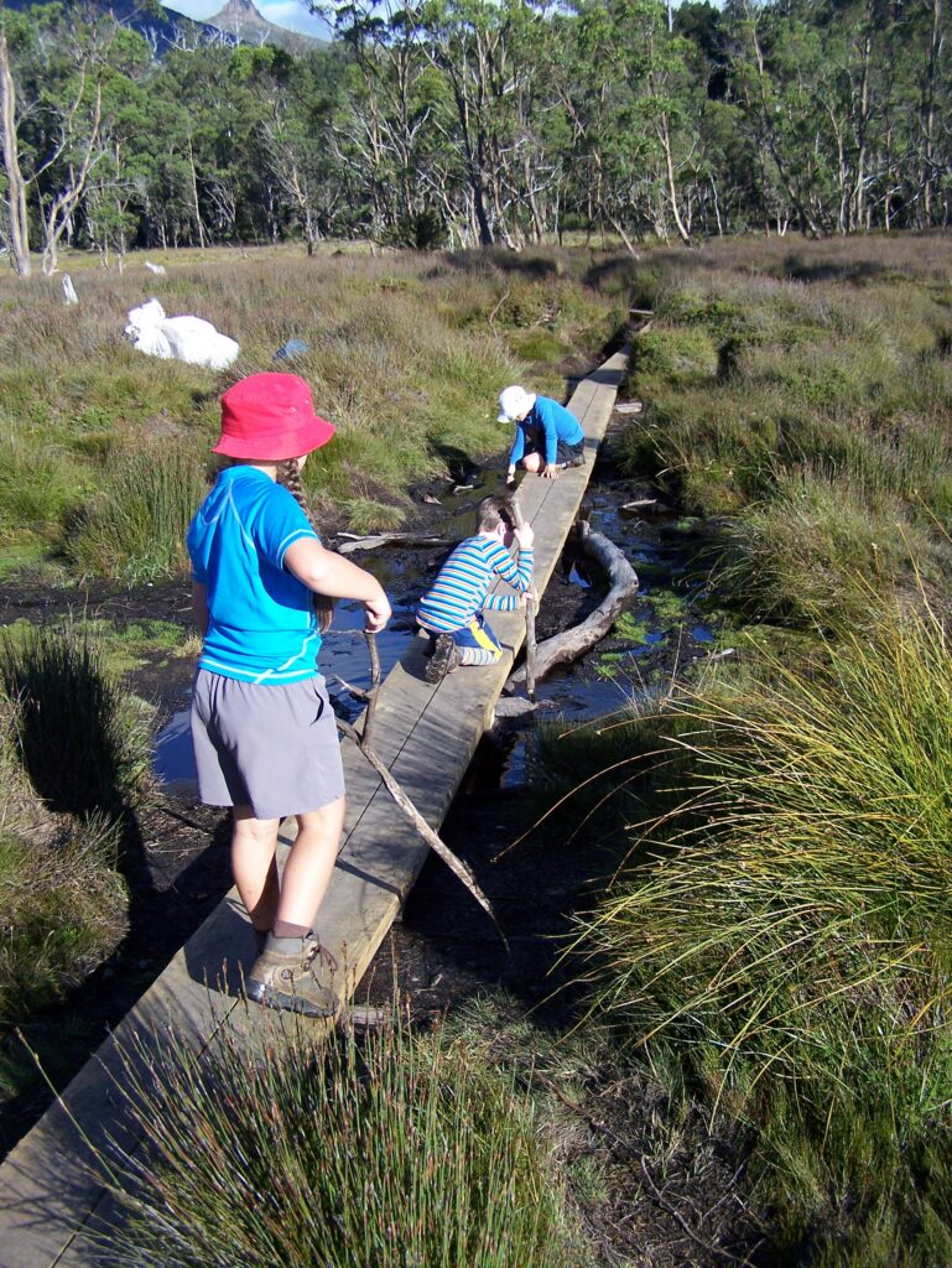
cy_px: 634
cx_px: 476
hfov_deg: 37.8
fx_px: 1392
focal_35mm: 38
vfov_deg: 49.0
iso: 80
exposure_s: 1/640
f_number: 2.8
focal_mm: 6.3
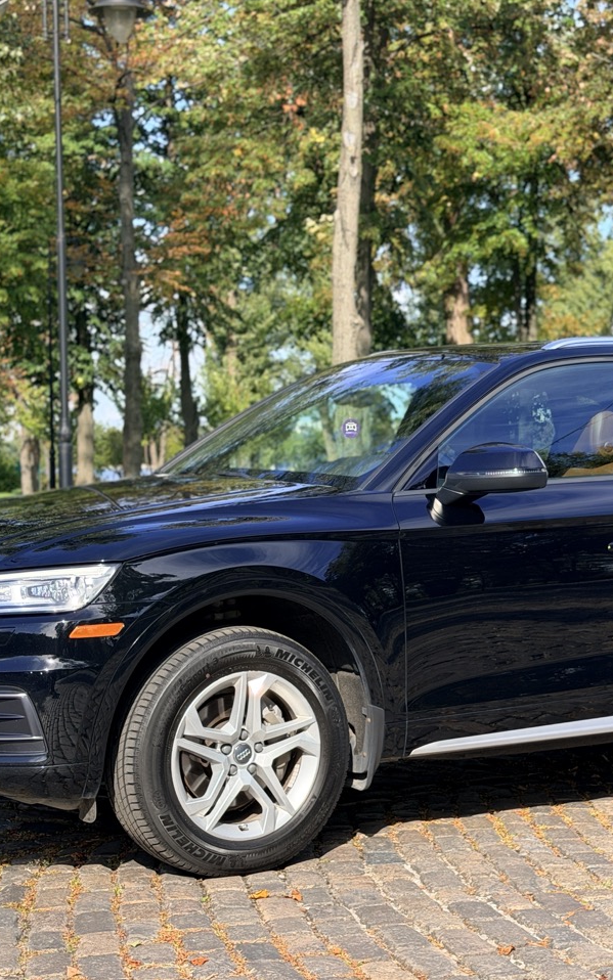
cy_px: 490
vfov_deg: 30.2
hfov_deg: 19.1
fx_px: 1817
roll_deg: +0.9
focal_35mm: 68
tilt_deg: -2.1
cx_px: 398
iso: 80
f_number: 1.78
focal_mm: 6.76
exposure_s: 1/1353
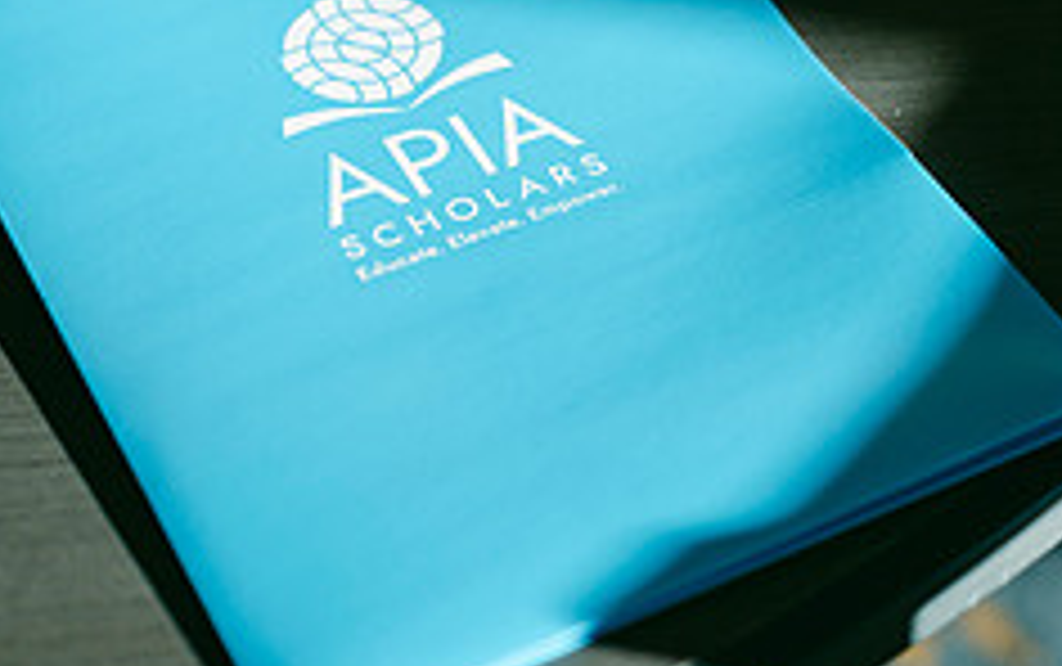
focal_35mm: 97
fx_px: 2810
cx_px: 632
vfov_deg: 13.5
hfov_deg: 21.4
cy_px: 266
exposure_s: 1/3200
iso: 640
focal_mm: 50
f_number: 2
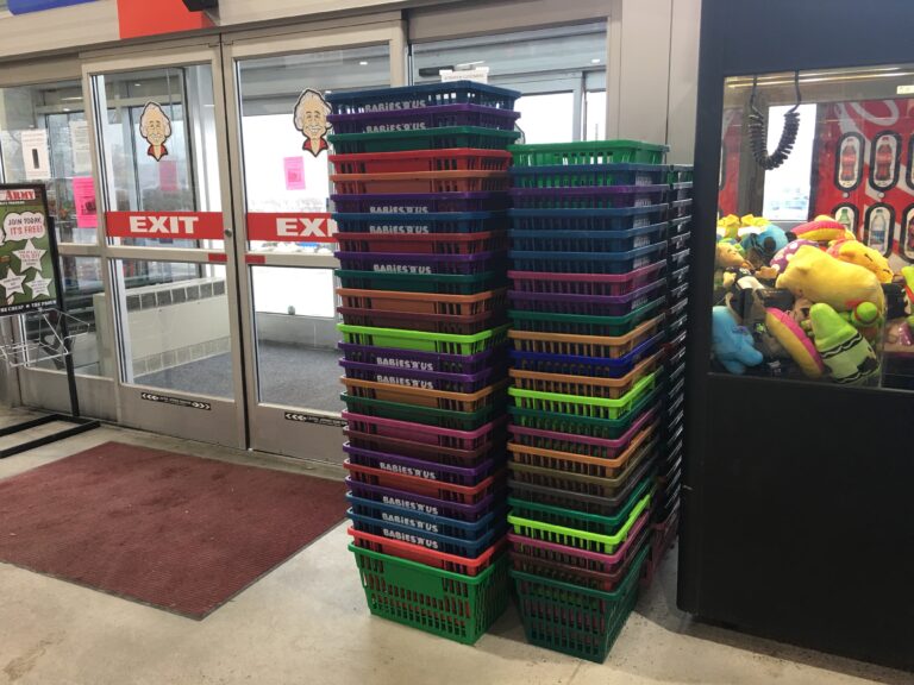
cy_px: 342
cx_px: 457
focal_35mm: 29
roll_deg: +1.1
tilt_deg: -9.8
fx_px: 766
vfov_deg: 48.2
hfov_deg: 61.7
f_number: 2.2
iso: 32
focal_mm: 4.15
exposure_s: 1/30
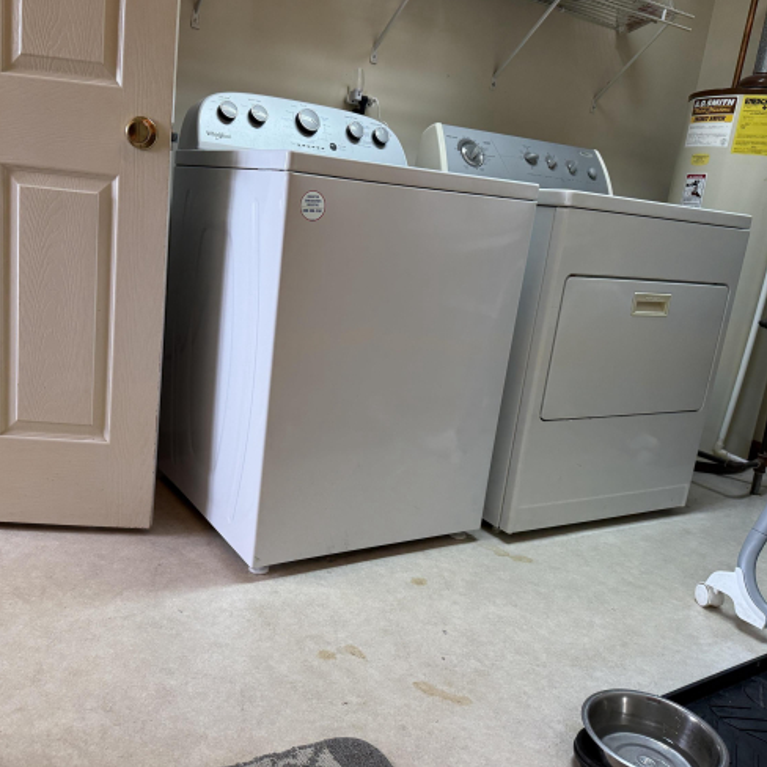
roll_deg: -5.2
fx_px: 727
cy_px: 377
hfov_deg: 55.3
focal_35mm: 29
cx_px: 314
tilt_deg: -11.4
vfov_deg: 55.6
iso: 200
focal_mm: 6.76
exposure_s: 1/120
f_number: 1.78
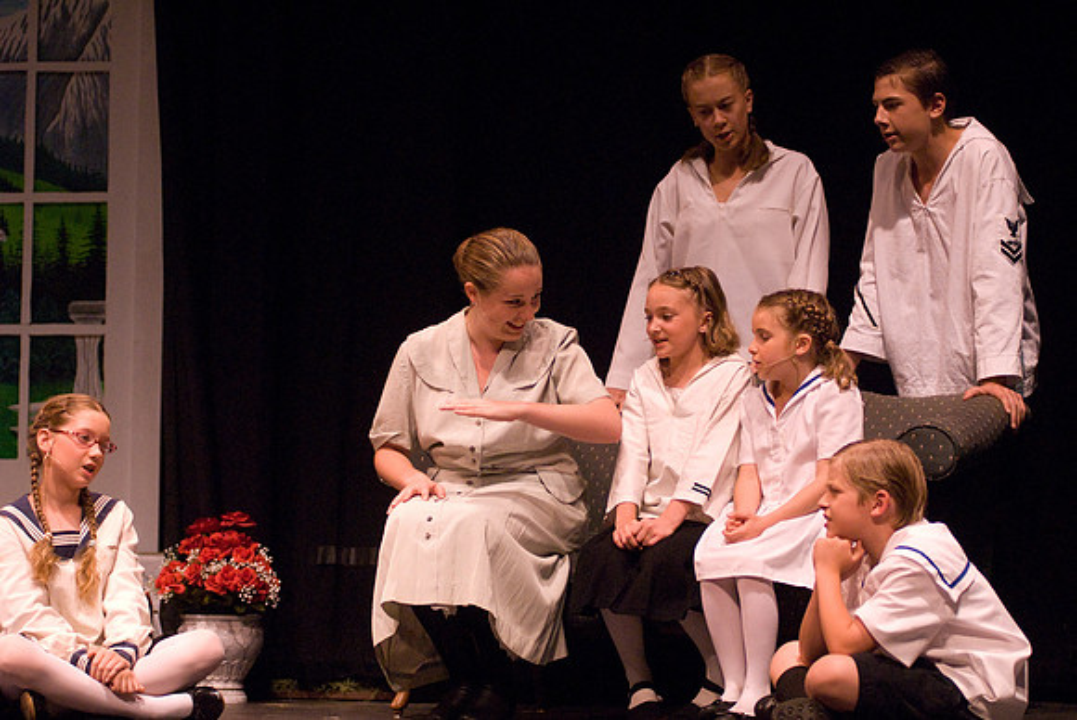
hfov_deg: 17.0
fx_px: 3594
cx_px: 538
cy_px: 360
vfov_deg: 11.4
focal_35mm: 120
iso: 1600
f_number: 2.8
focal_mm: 80
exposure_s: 1/250
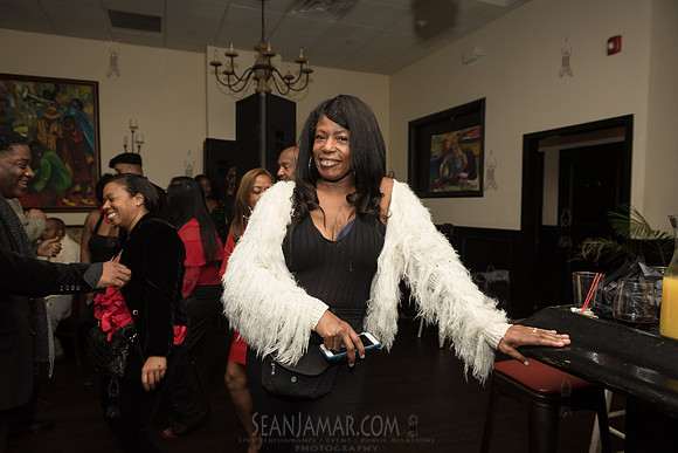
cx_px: 339
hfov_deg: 73.7
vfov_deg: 53.2
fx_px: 452
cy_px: 226
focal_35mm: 24
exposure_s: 1/250
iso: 1600
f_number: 4.5
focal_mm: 24
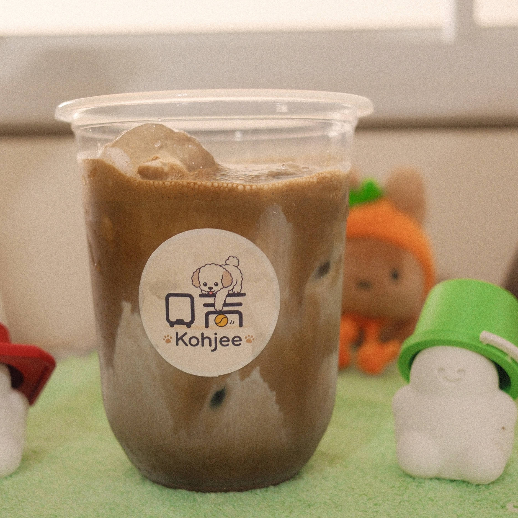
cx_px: 221
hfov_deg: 37.5
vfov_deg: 37.6
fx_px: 762
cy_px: 259
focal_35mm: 45
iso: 1250
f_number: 2.8
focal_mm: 23
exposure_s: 1/56
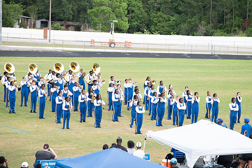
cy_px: 85
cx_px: 136
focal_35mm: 144
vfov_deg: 9.5
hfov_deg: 14.3
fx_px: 1007
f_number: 4
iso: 100
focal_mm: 110
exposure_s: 1/200
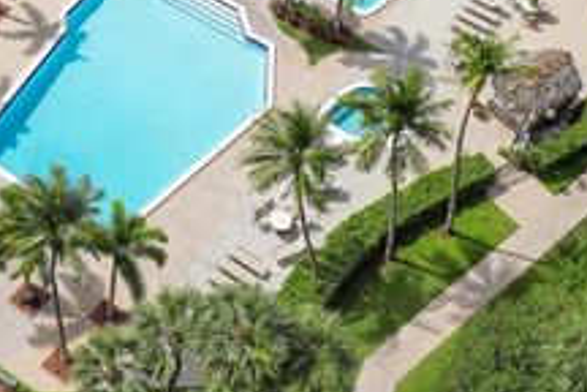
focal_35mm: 81
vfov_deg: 16.4
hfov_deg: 24.7
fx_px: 1321
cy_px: -26
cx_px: 130
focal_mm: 35
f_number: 4
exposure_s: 1/2000
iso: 250
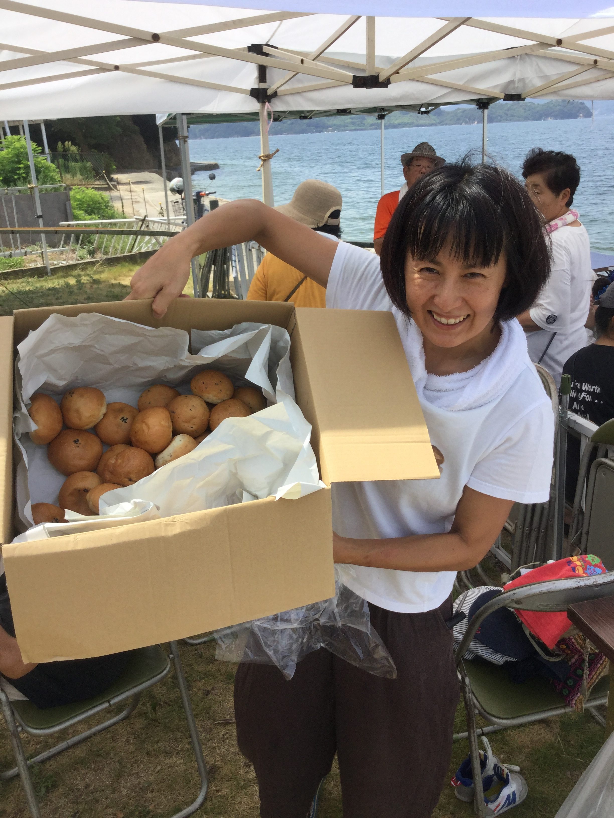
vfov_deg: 58.4
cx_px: 307
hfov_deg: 45.4
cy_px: 409
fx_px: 733
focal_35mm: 31
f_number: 2.4
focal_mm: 3.3
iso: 25
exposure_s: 1/895
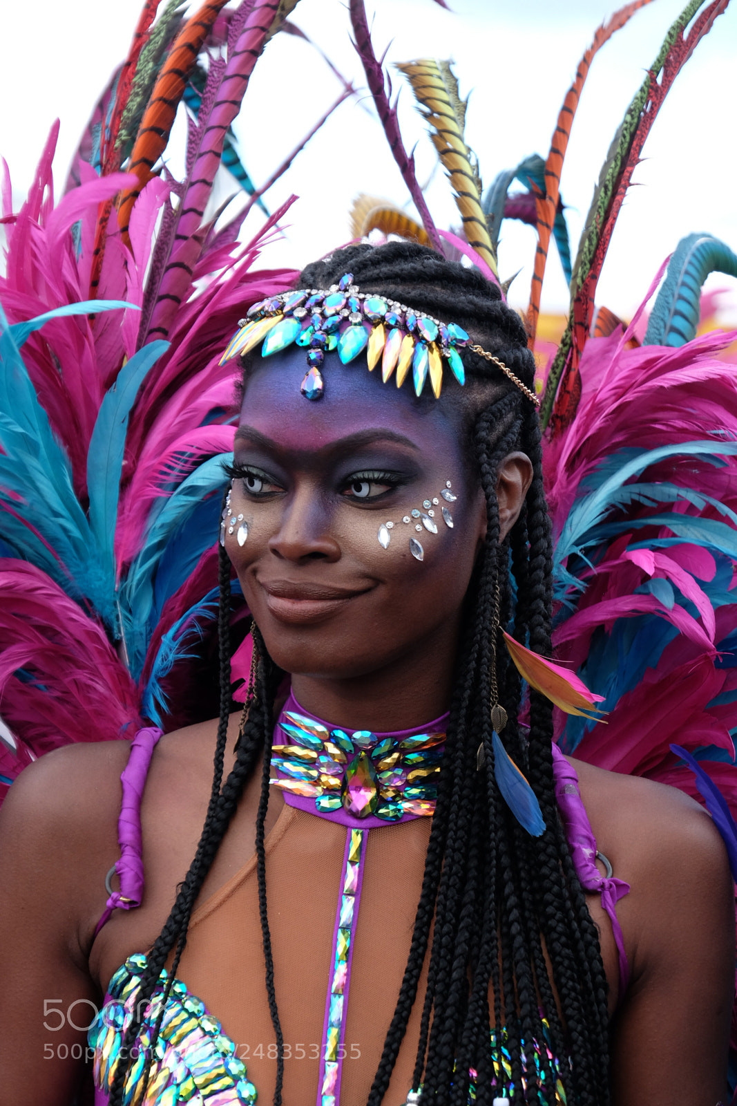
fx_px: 3837
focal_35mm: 125
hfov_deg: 11.0
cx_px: 368
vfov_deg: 16.4
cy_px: 553
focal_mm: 83.3
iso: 640
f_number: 5.6
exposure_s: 1/500
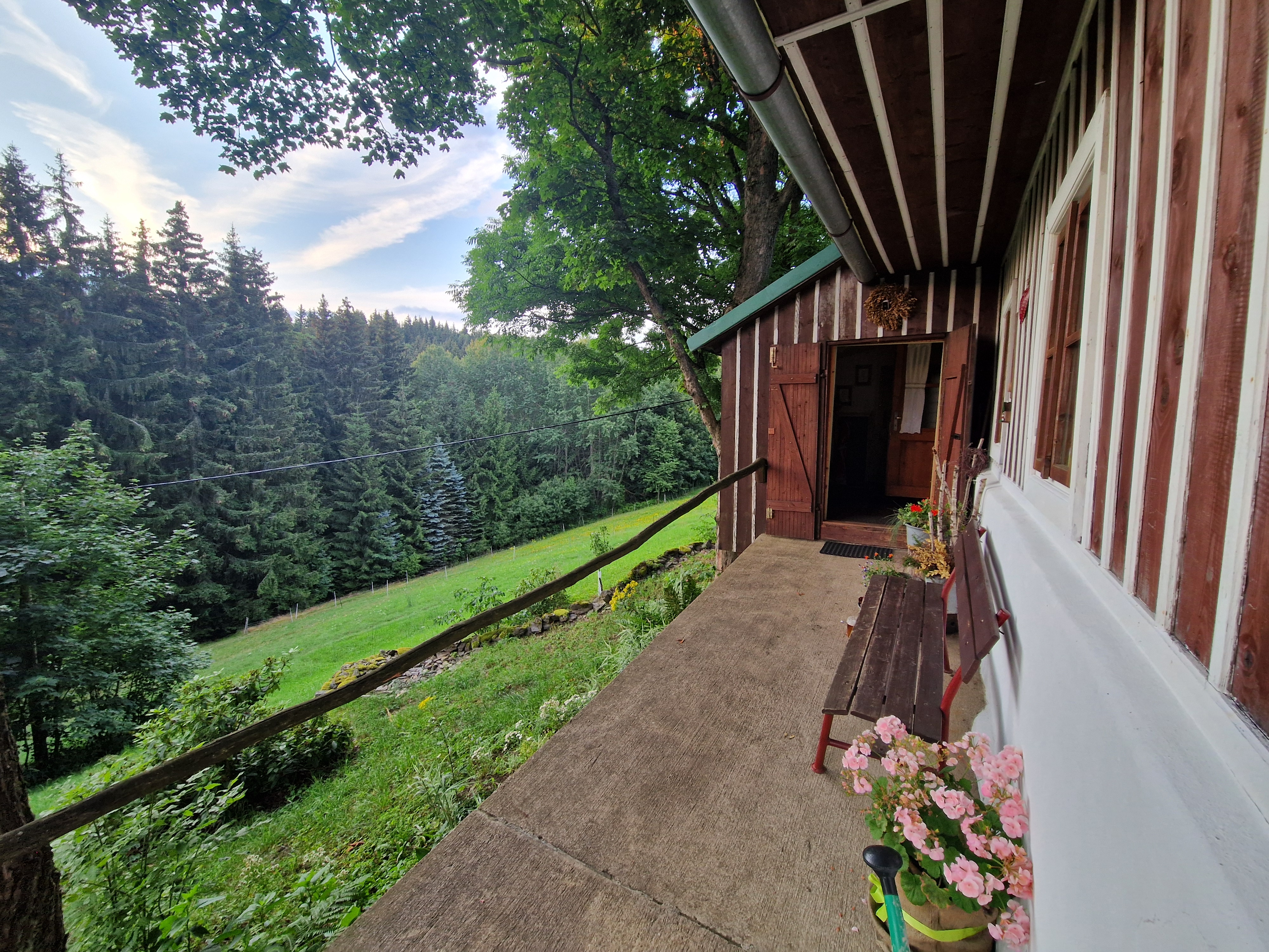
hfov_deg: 106.2
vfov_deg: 89.9
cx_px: 634
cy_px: 476
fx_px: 477
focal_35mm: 13
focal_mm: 2.2
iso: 80
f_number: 2.2
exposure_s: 1/50
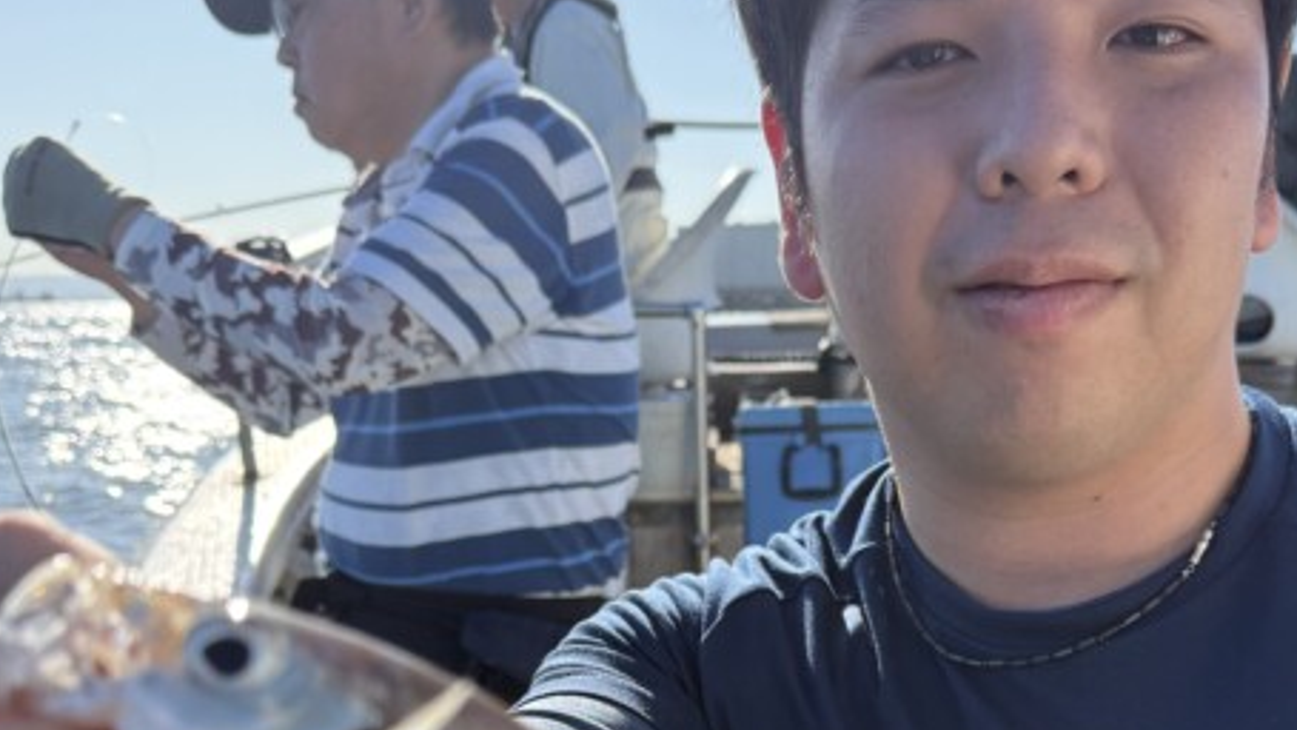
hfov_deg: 44.5
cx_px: 718
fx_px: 1582
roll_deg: -0.4
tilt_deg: -16.4
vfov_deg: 24.5
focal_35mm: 46
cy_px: 767
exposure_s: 1/3145
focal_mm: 6.76
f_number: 1.78
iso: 100
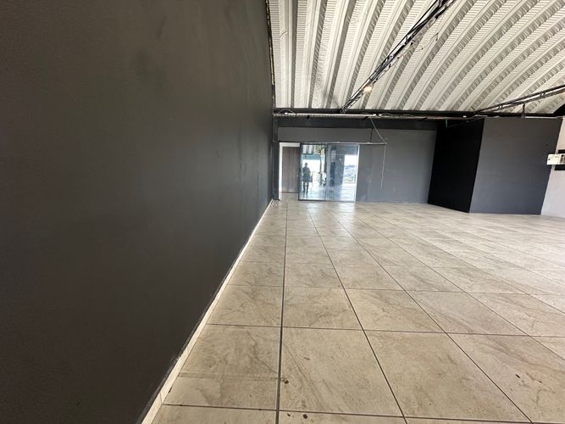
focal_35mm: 14
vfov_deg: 85.7
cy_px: 212
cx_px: 282
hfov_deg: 102.1
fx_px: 228
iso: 160
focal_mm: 2.22
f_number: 2.2
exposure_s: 1/60
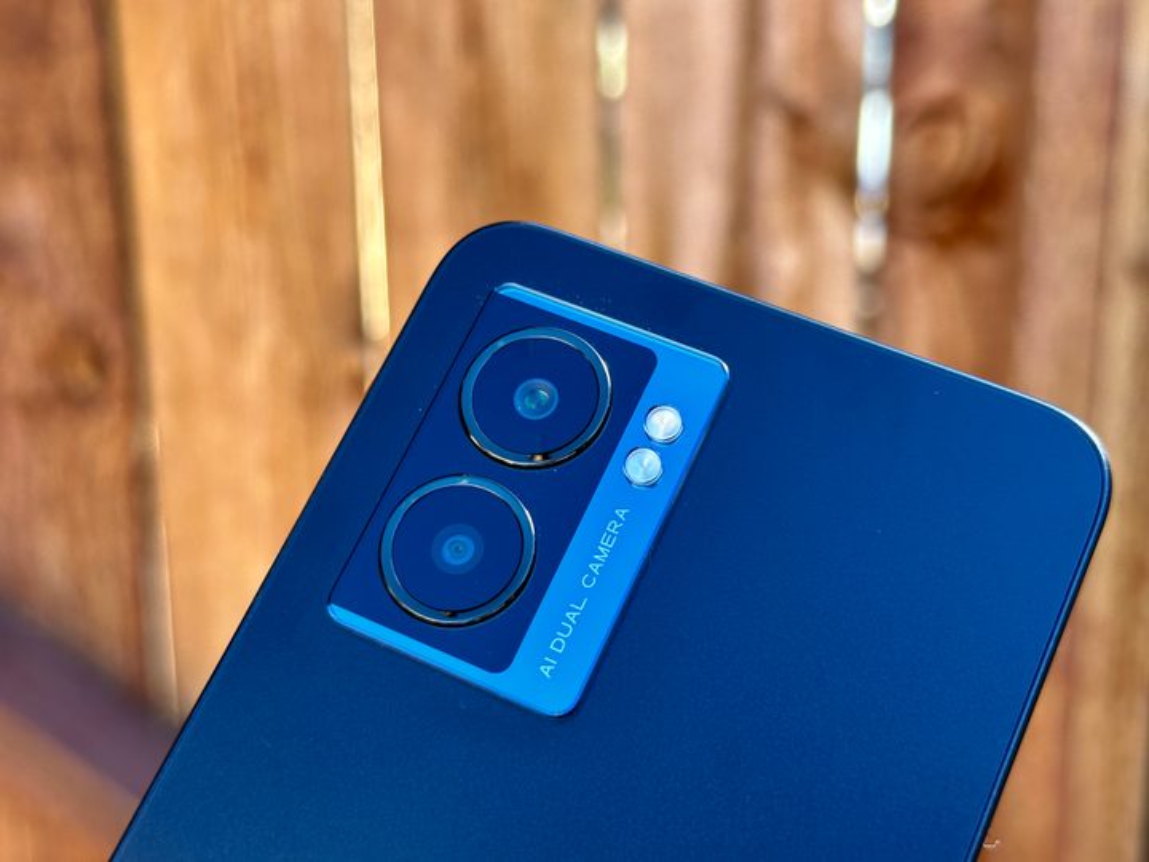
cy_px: 431
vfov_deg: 30.3
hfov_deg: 39.7
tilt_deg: -14.6
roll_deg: -0.5
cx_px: 574
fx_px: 1593
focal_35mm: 48
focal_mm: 6.86
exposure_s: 1/171
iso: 64
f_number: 1.78
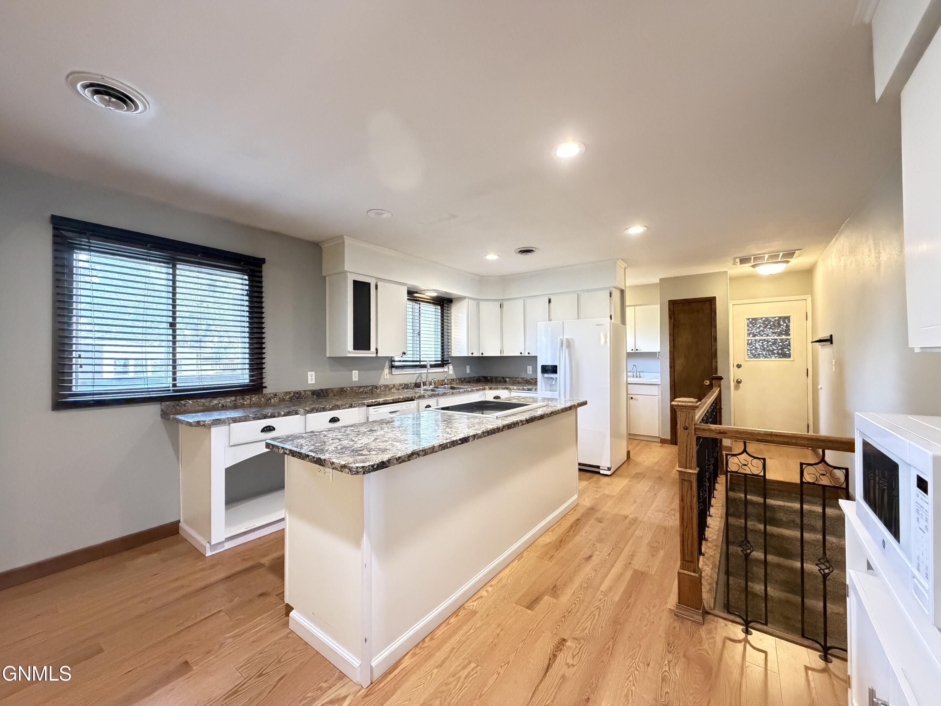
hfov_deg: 102.1
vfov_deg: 85.7
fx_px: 381
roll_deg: +0.2
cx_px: 470
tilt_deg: +0.7
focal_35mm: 14
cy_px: 353
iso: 1250
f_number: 2.2
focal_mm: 2.22
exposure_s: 1/60
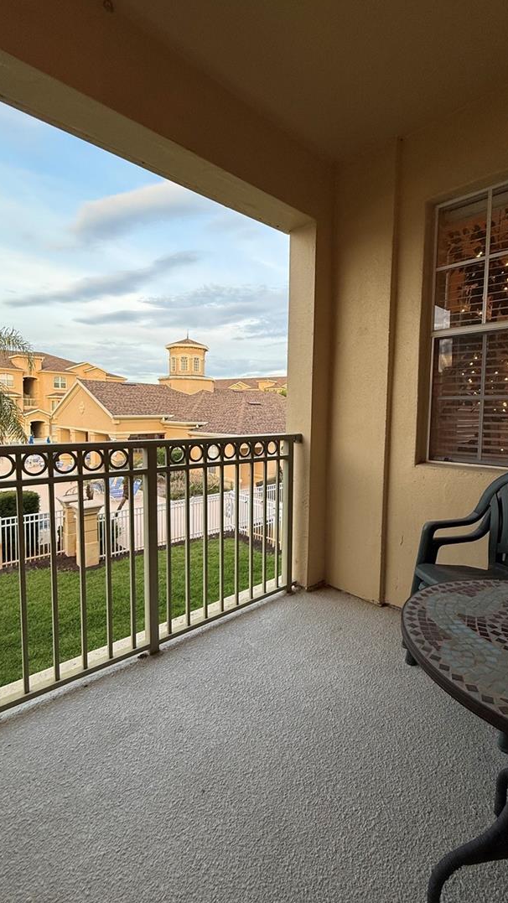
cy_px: 443
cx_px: 252
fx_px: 407
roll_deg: -1.0
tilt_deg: -3.1
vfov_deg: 95.9
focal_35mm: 17
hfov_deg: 63.9
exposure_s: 1/120
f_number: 2.2
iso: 64
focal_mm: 2.22
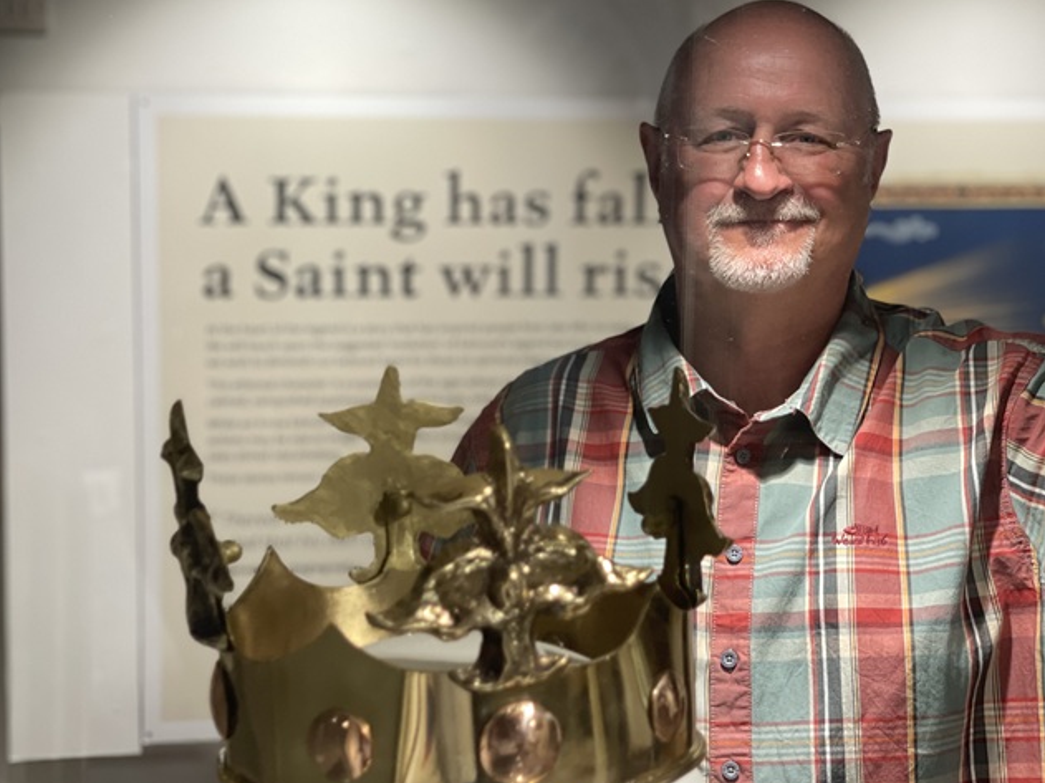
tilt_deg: -8.2
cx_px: 467
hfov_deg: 27.4
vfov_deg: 20.7
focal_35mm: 71
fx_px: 2143
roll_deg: -1.2
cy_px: 421
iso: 125
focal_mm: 7.5
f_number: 2.2
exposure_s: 1/33
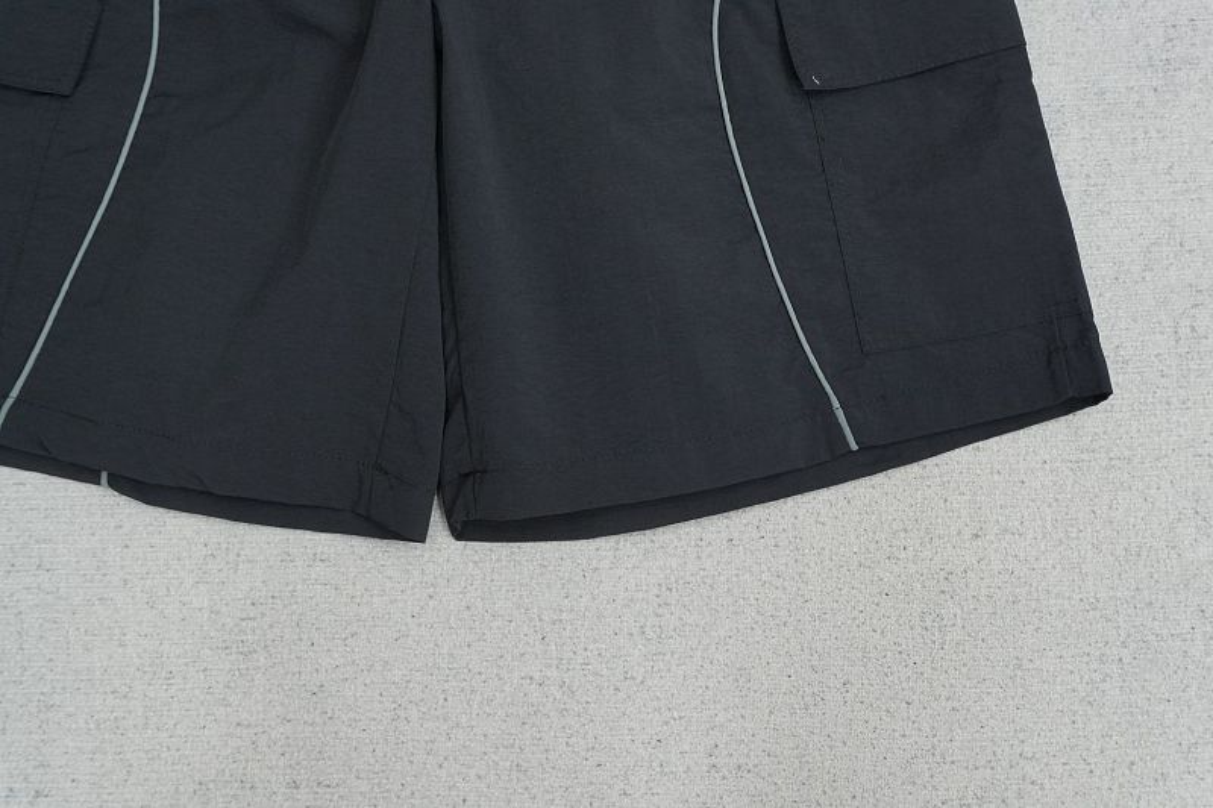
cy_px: 404
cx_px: 606
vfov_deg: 33.0
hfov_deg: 47.9
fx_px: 1364
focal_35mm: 40
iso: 1000
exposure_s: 1/160
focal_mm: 27
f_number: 8
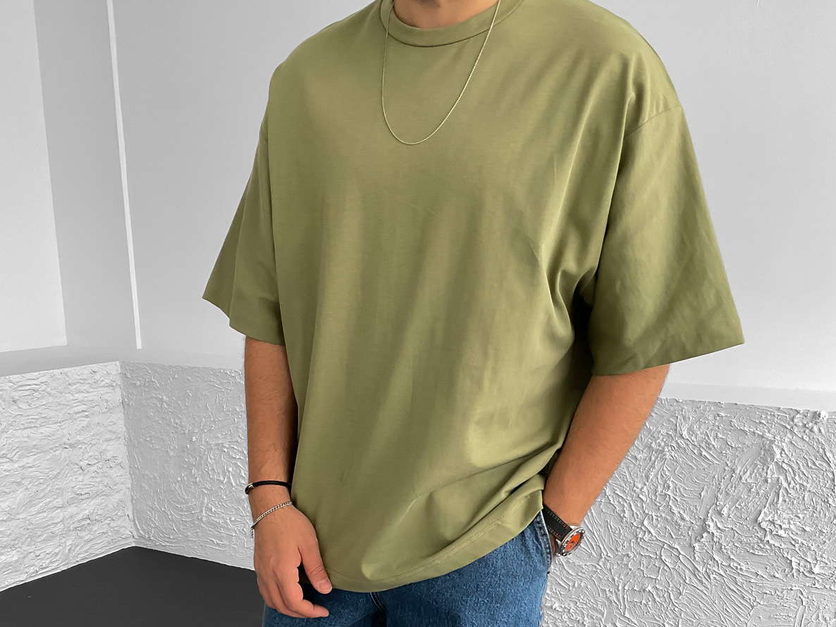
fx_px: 942
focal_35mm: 39
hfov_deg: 47.9
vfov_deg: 35.8
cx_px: 417
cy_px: 487
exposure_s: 1/115
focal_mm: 3
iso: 64
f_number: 1.8
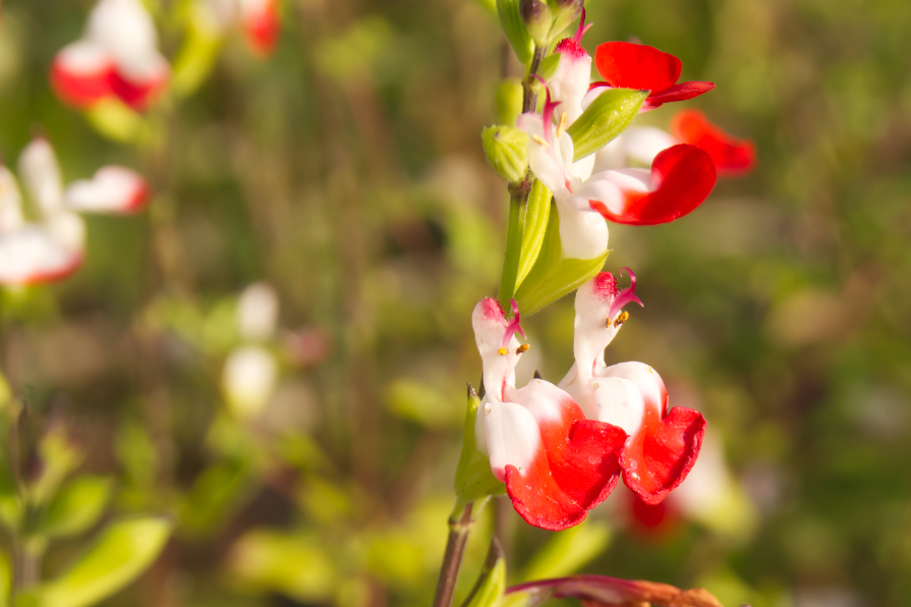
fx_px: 2799
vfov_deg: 12.4
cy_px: 312
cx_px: 563
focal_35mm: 111
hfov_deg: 18.5
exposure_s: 1/500
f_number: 9
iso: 400
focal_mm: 55
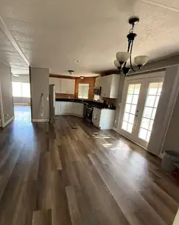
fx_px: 119
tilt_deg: -14.7
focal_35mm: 18
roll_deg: -4.6
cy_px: 126
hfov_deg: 73.3
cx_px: 75
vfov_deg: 86.0
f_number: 2.2
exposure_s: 1/60
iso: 640
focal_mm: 2.22
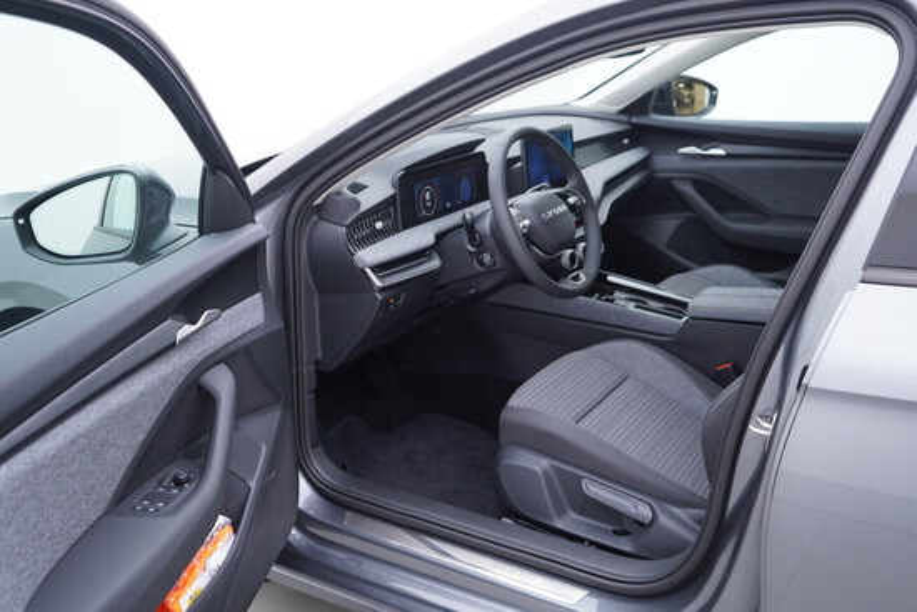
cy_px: 306
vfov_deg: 36.9
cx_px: 458
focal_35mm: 36
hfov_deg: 53.1
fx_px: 917
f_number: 2.8
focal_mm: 24
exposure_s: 1/40
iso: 125
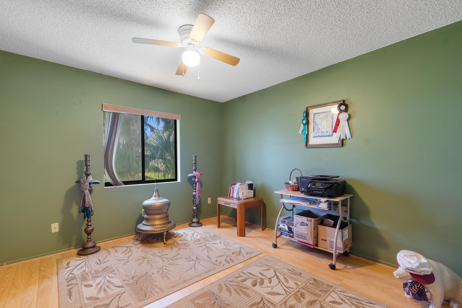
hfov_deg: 100.4
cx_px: 231
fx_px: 192
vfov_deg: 77.3
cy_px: 154
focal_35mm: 15
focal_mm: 10
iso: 320
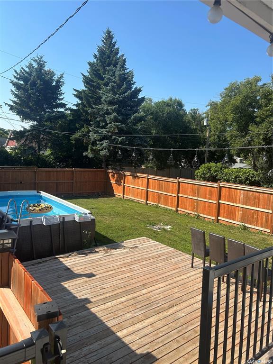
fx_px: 273
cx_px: 136
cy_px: 182
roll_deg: -3.2
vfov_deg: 67.3
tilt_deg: -6.0
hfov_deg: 53.1
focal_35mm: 26
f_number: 1.5
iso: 50
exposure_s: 1/2299
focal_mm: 5.7
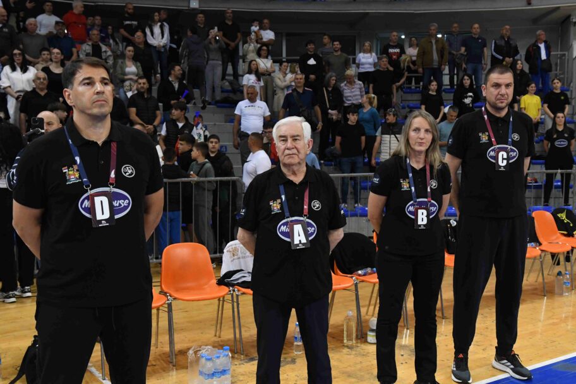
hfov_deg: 49.6
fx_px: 624
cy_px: 192
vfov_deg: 34.2
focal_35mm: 39
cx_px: 288
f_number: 4
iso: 3200
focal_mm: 26
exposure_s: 1/640
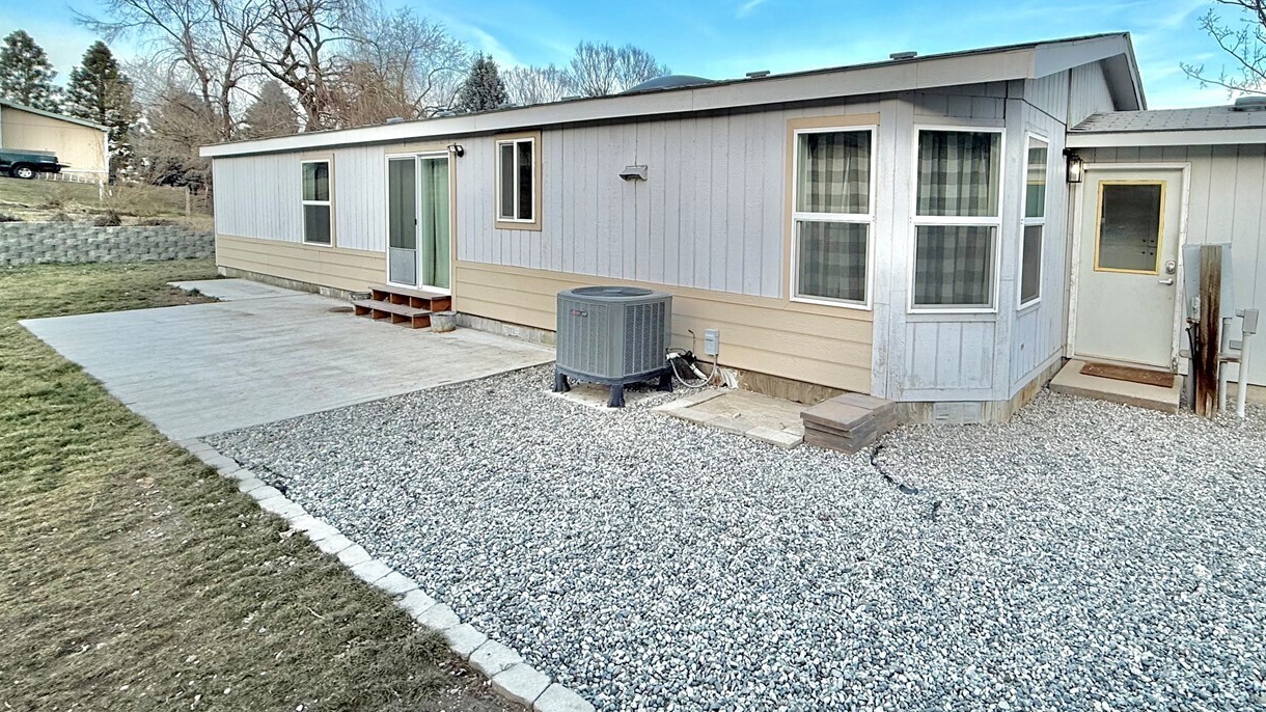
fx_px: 671
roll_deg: -0.6
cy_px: 252
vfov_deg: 55.0
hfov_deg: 85.6
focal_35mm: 20
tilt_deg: -3.5
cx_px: 759
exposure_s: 1/355
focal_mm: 2.22
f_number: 2.2
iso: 50
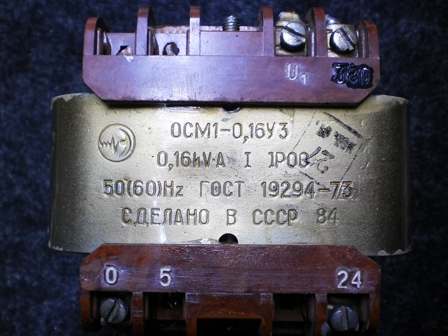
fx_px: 466
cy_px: 168
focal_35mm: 36
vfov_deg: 39.7
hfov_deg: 51.4
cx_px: 224
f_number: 3.1
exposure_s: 1/50
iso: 100
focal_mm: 6.3
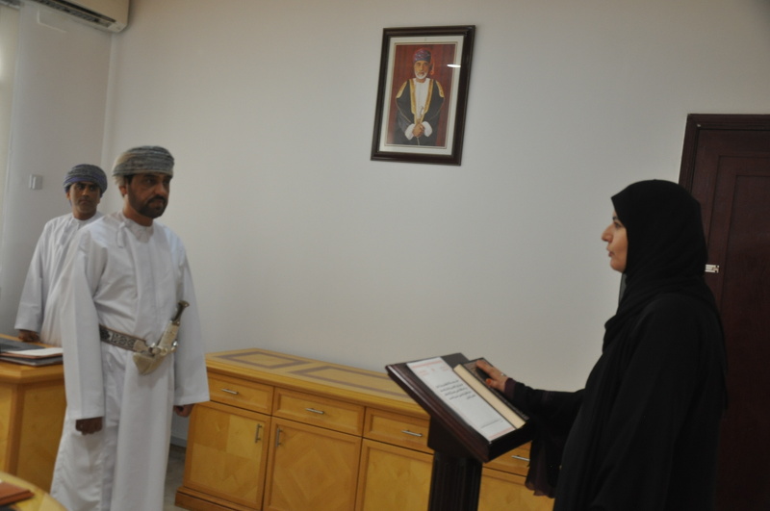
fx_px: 801
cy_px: 256
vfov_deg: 35.4
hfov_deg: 51.3
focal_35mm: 38
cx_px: 385
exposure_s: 1/60
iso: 800
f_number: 4
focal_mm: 25
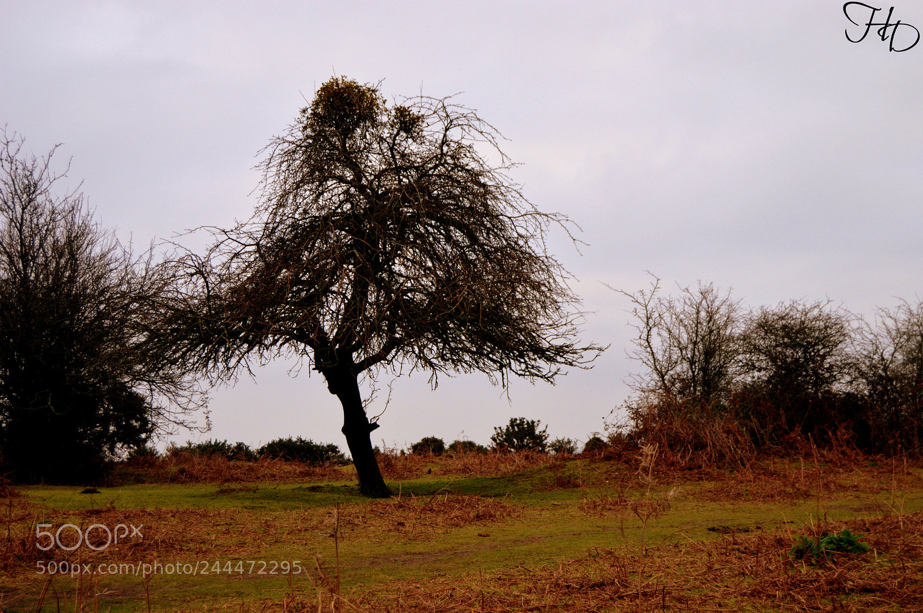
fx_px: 1345
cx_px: 462
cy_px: 306
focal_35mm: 52
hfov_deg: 37.9
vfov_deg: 25.7
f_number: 4.5
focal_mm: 35
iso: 560
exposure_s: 1/500
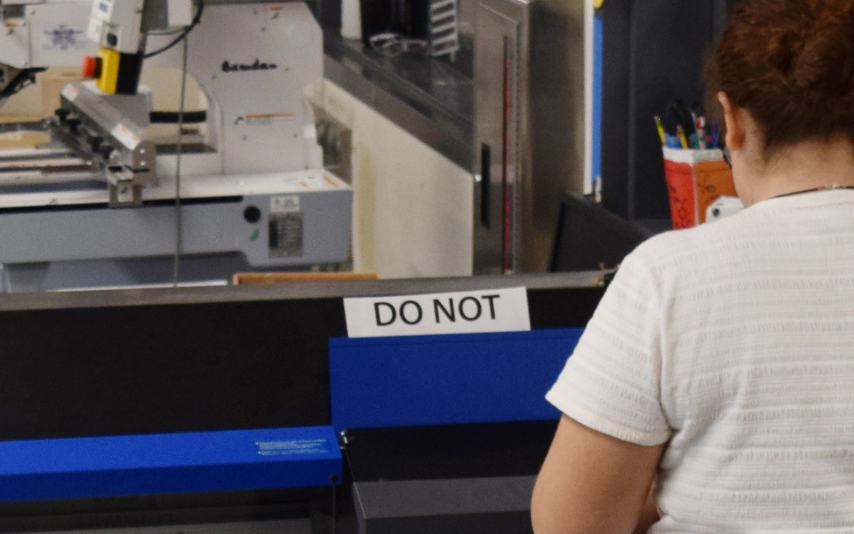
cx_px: 524
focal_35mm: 177
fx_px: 4124
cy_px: 856
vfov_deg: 7.3
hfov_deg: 11.8
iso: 500
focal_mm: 27
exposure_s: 1/60
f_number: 4
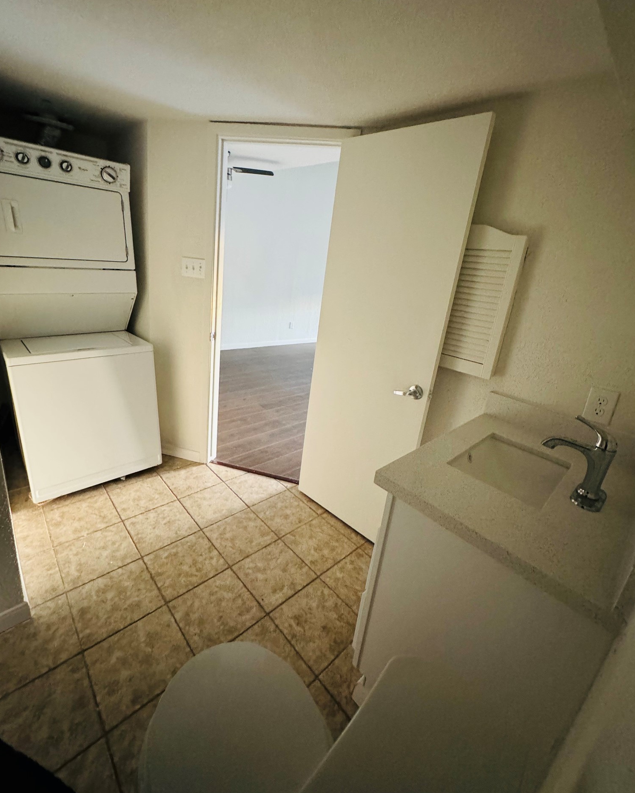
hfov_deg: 84.0
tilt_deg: -15.5
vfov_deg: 96.7
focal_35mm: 15
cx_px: 312
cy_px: 371
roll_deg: -7.3
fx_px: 352
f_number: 2.2
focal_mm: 2.22
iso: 800
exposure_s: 1/60
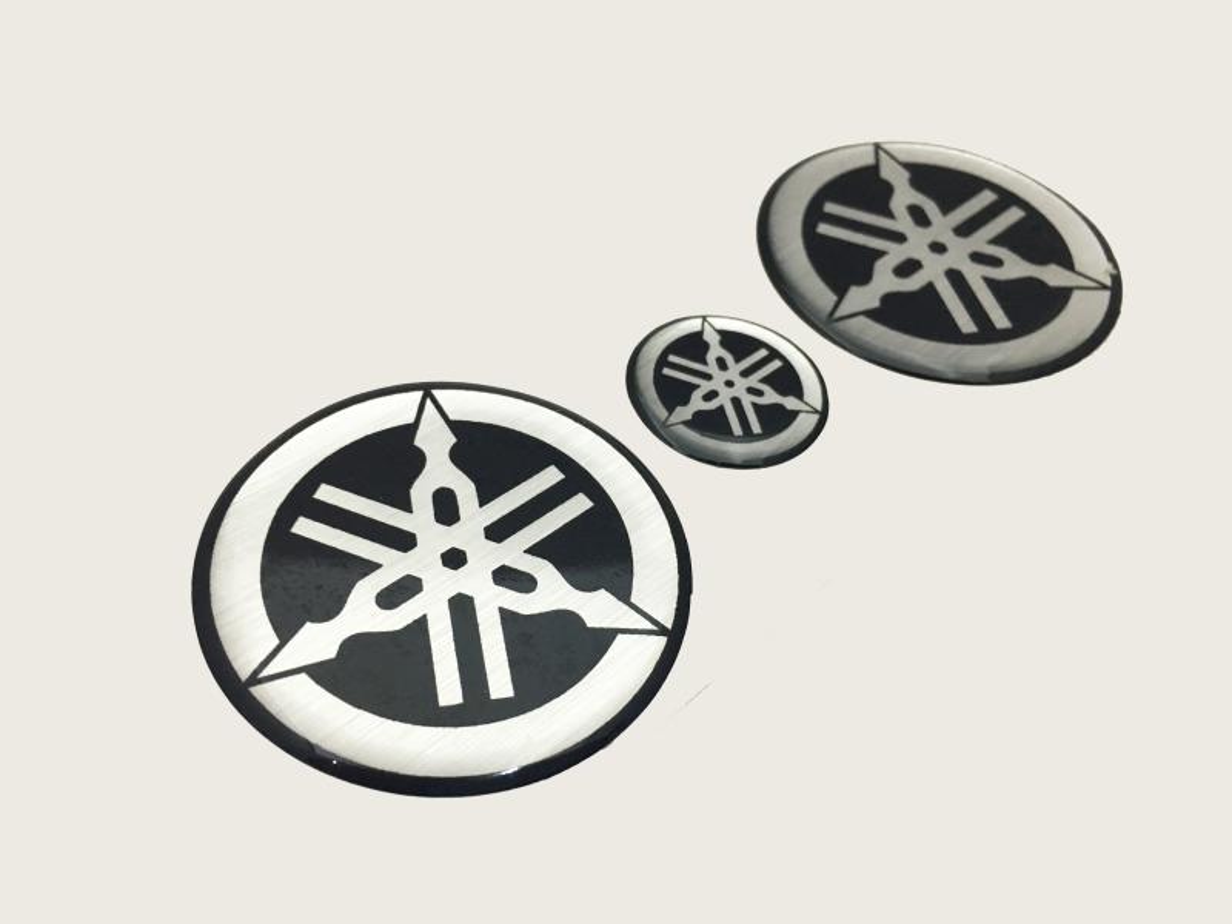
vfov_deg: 48.2
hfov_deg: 61.7
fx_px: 1032
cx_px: 616
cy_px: 462
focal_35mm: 29
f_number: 2.2
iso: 100
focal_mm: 4.15
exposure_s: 1/30
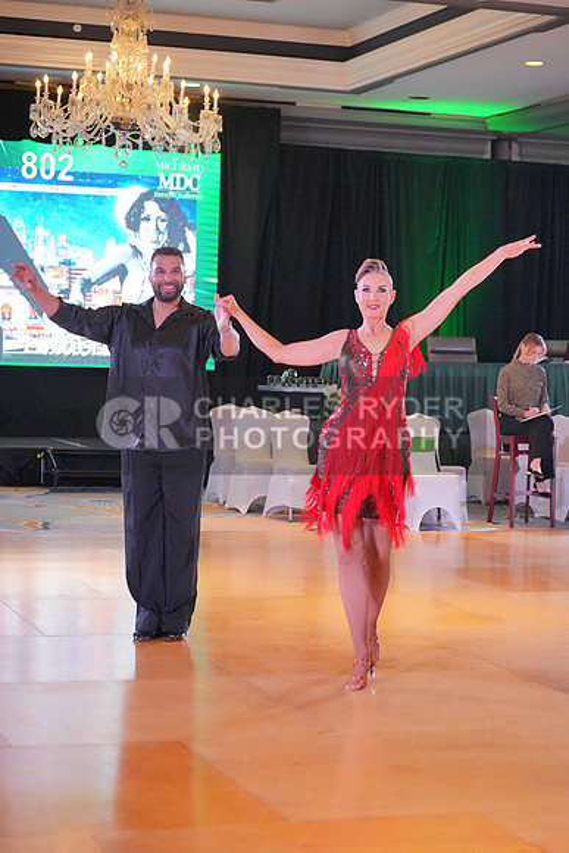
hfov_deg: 18.0
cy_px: 426
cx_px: 284
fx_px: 1801
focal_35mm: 76
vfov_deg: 26.6
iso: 8000
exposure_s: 1/500
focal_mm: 76
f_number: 3.5
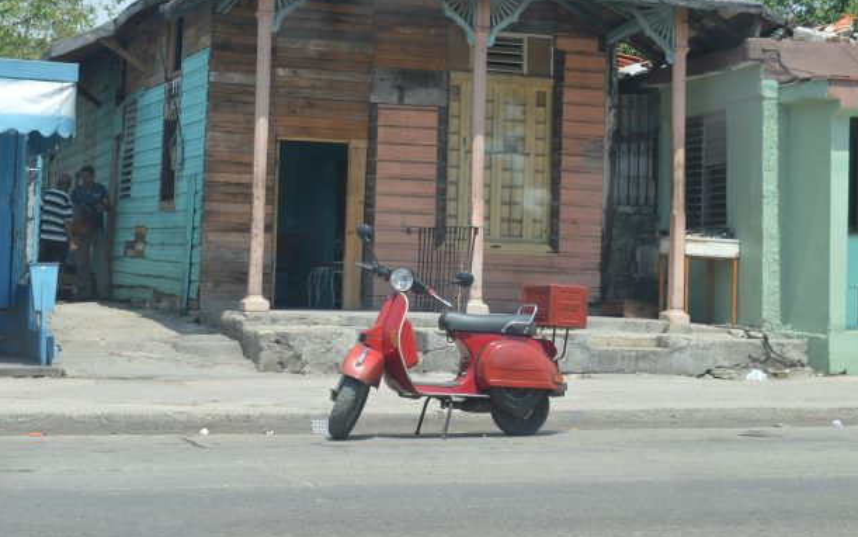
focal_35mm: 72
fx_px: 1684
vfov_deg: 18.1
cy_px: 197
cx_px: 355
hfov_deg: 28.5
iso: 100
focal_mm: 36
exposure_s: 1/200
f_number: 7.1
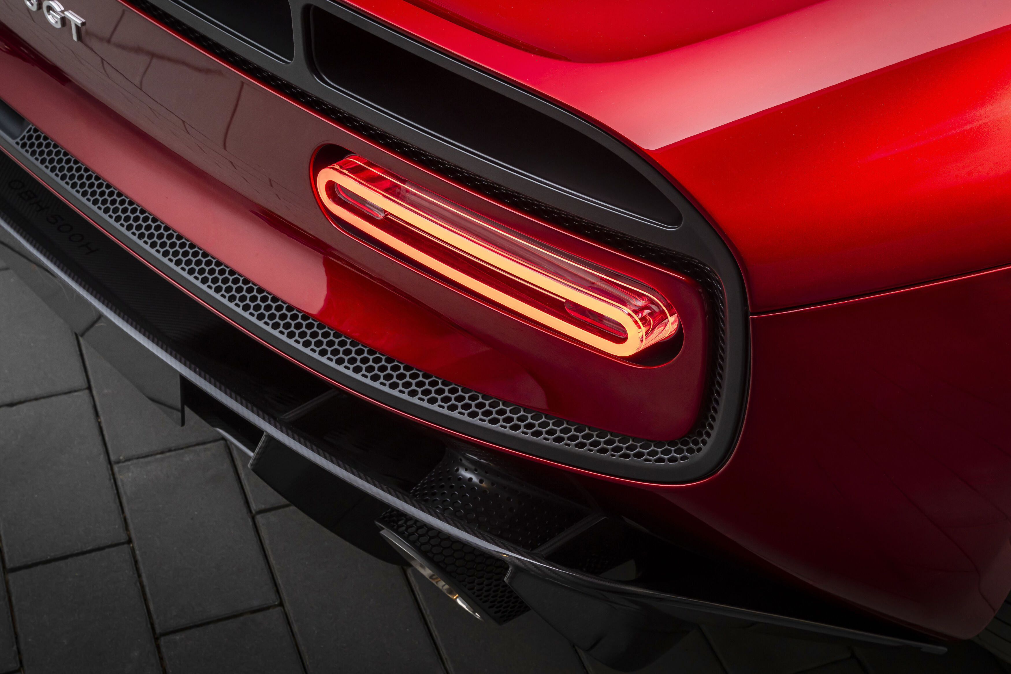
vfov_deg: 23.8
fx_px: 1601
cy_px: 337
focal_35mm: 57
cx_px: 506
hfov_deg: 35.1
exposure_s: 1/80
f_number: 11
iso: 1000
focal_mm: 57
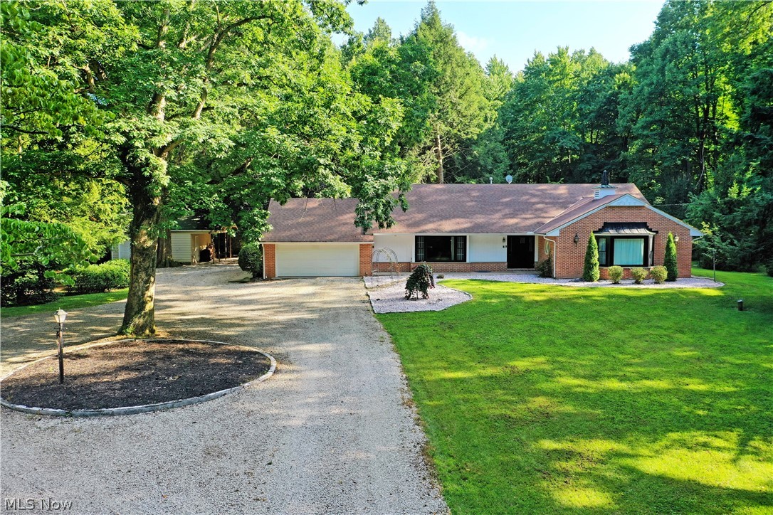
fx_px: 601
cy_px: 258
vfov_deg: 46.4
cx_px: 386
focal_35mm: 28
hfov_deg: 65.5
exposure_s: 1/160
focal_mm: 10.26
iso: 100
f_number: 4.5
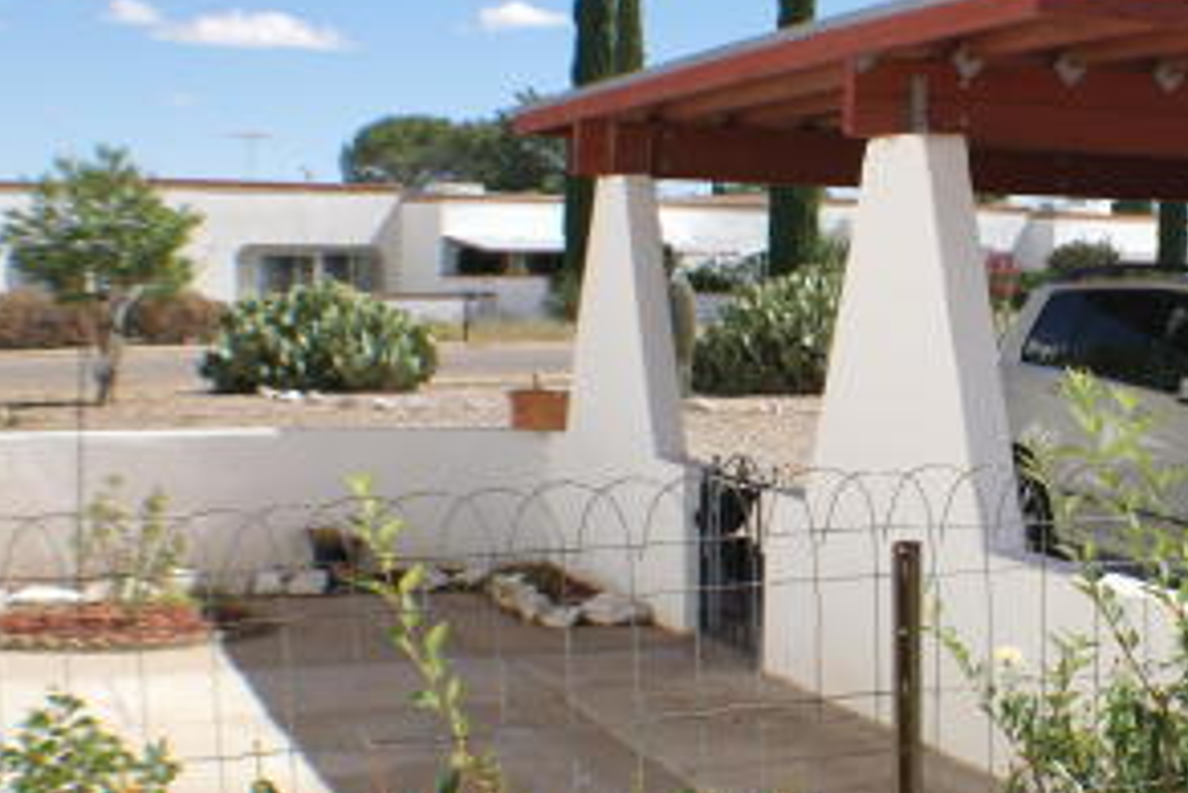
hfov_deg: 24.2
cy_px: 399
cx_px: 1113
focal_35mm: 81
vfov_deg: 16.9
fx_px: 2674
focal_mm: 22
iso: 100
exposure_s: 1/500
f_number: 5
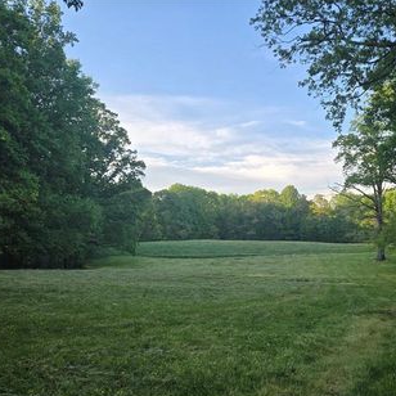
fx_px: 427
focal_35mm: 33
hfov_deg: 49.3
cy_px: 238
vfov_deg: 49.4
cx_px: 247
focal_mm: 5.4
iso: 25
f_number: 1.8
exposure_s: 1/598
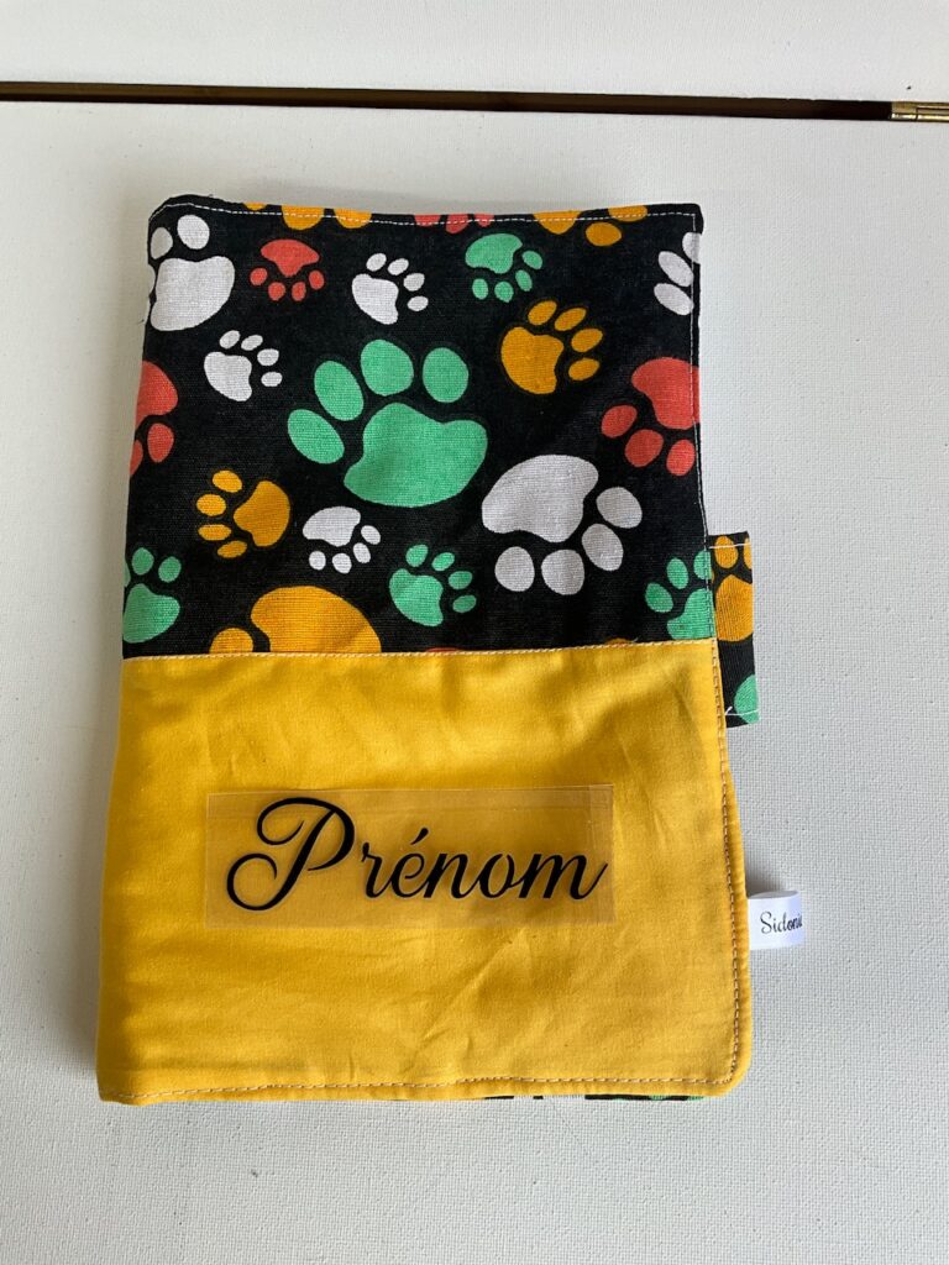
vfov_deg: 61.7
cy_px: 632
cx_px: 474
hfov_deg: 48.2
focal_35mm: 29
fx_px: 1060
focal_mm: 3
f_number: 1.8
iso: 20
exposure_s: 1/100
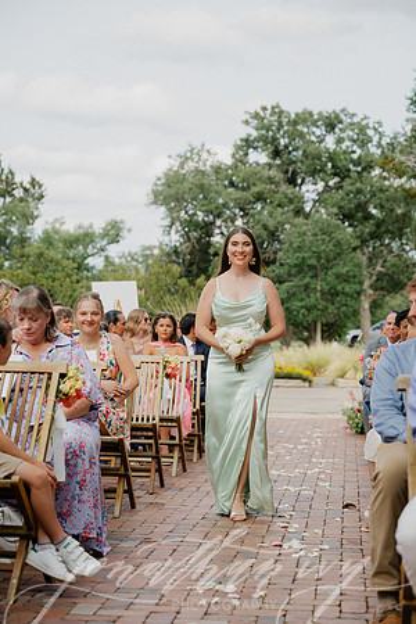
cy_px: 312
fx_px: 1213
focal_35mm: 70
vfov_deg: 28.8
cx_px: 208
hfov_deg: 19.5
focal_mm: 70
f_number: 3.5
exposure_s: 1/500
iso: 100
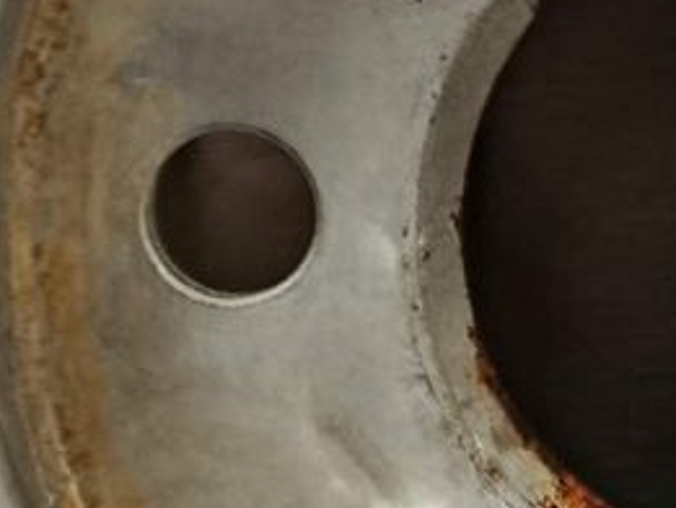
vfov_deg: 7.9
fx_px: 3673
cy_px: 306
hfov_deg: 10.5
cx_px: 629
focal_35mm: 188
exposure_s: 1/50
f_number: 1.7
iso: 867
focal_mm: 5.24
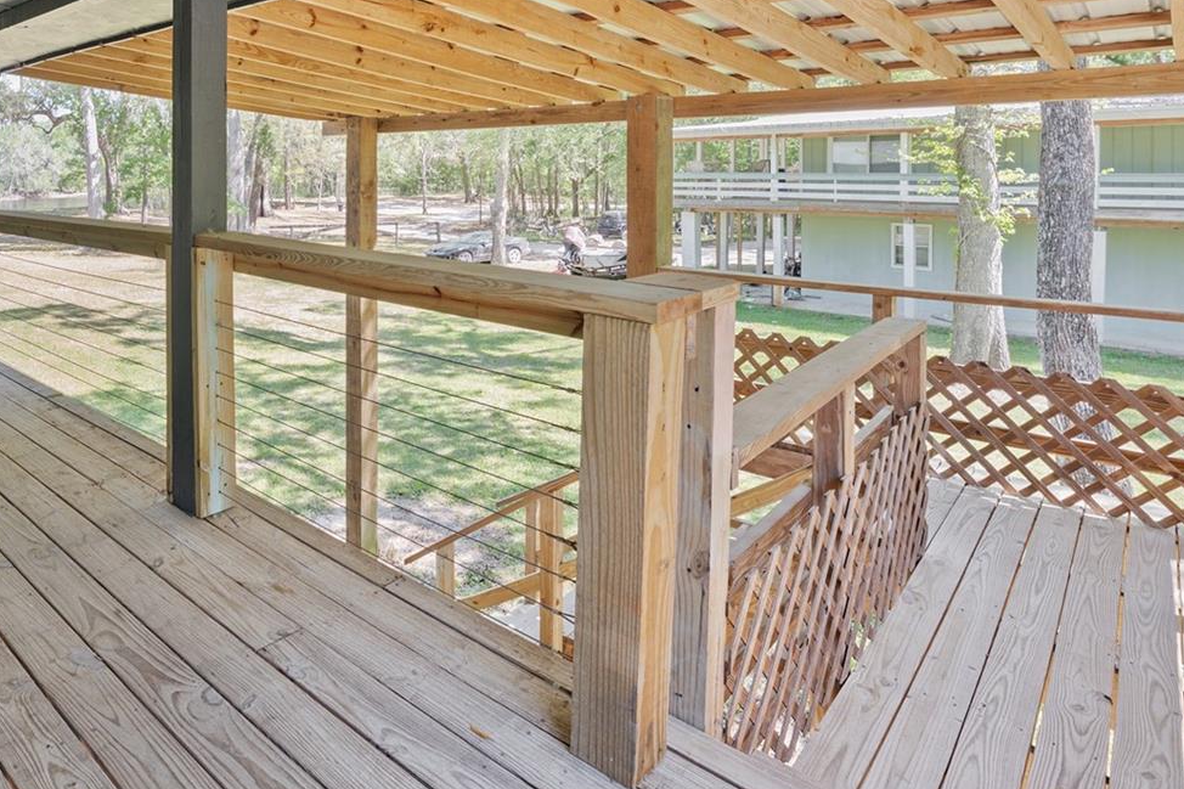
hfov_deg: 73.0
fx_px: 756
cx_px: 363
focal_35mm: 23
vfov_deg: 52.3
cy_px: 184
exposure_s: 1/25
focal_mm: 14
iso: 400
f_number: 7.1
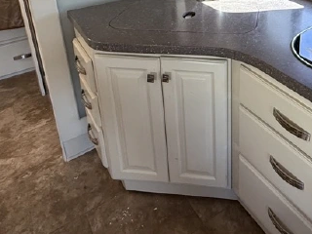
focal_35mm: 35
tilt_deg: -17.9
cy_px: -7
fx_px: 315
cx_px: 256
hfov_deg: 49.1
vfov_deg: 36.1
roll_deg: +0.2
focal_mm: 2.22
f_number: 2.2
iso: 320
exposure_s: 1/99
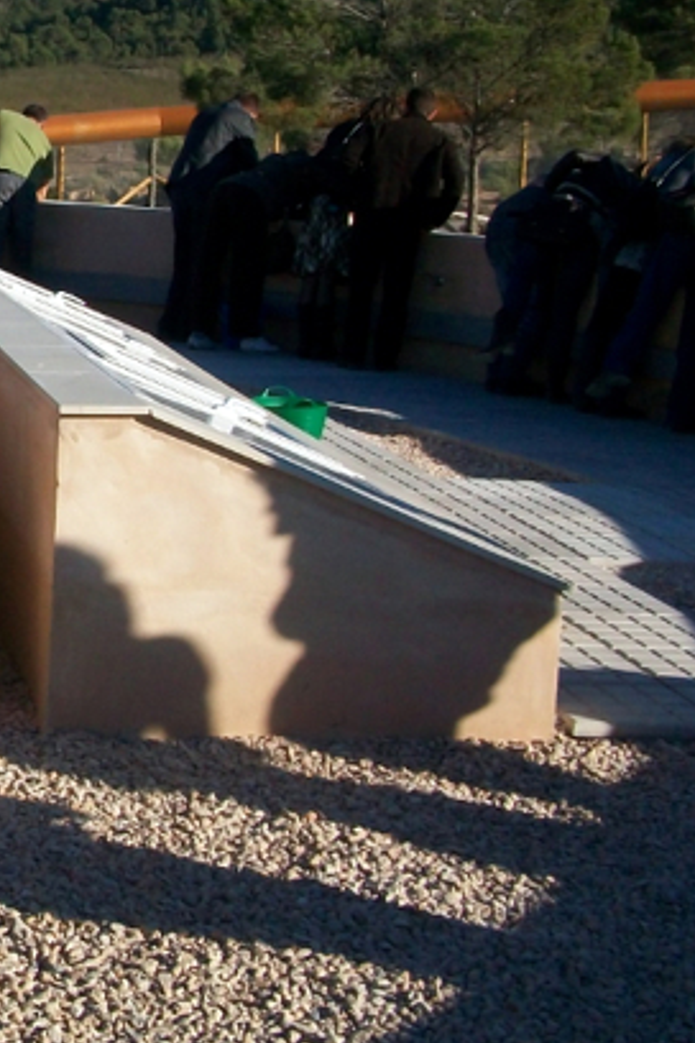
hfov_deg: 16.3
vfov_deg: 25.6
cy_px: 249
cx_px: -276
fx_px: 2259
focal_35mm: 78
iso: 80
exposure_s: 1/500
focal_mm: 5.7
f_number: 5.5
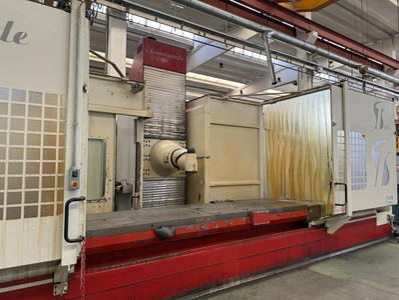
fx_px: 277
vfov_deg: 56.8
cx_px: 200
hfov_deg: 71.6
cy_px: 150
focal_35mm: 24
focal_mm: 6.76
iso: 125
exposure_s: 1/121
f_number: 1.78
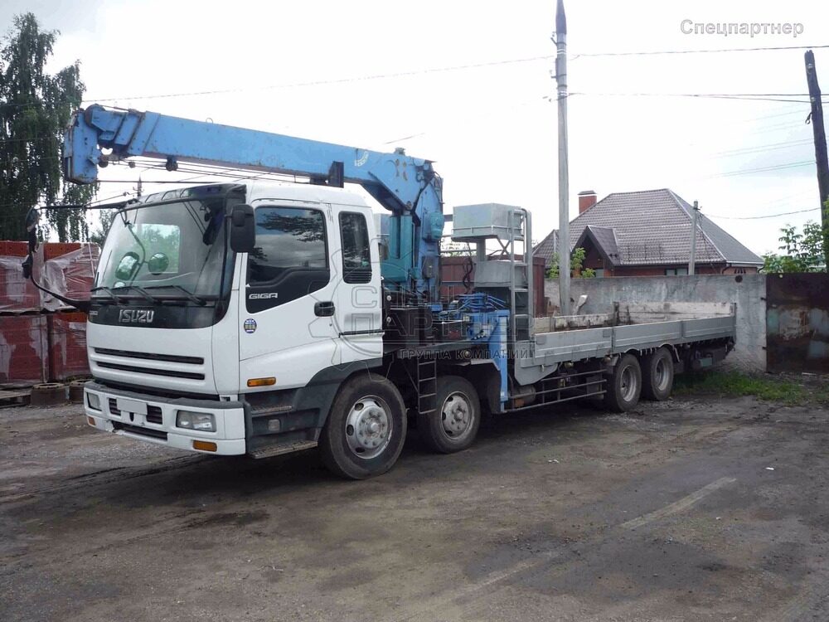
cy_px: 311
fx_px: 790
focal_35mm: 33
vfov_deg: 42.9
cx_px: 414
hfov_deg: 55.4
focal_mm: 5.3
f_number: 4
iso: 100
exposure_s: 1/250
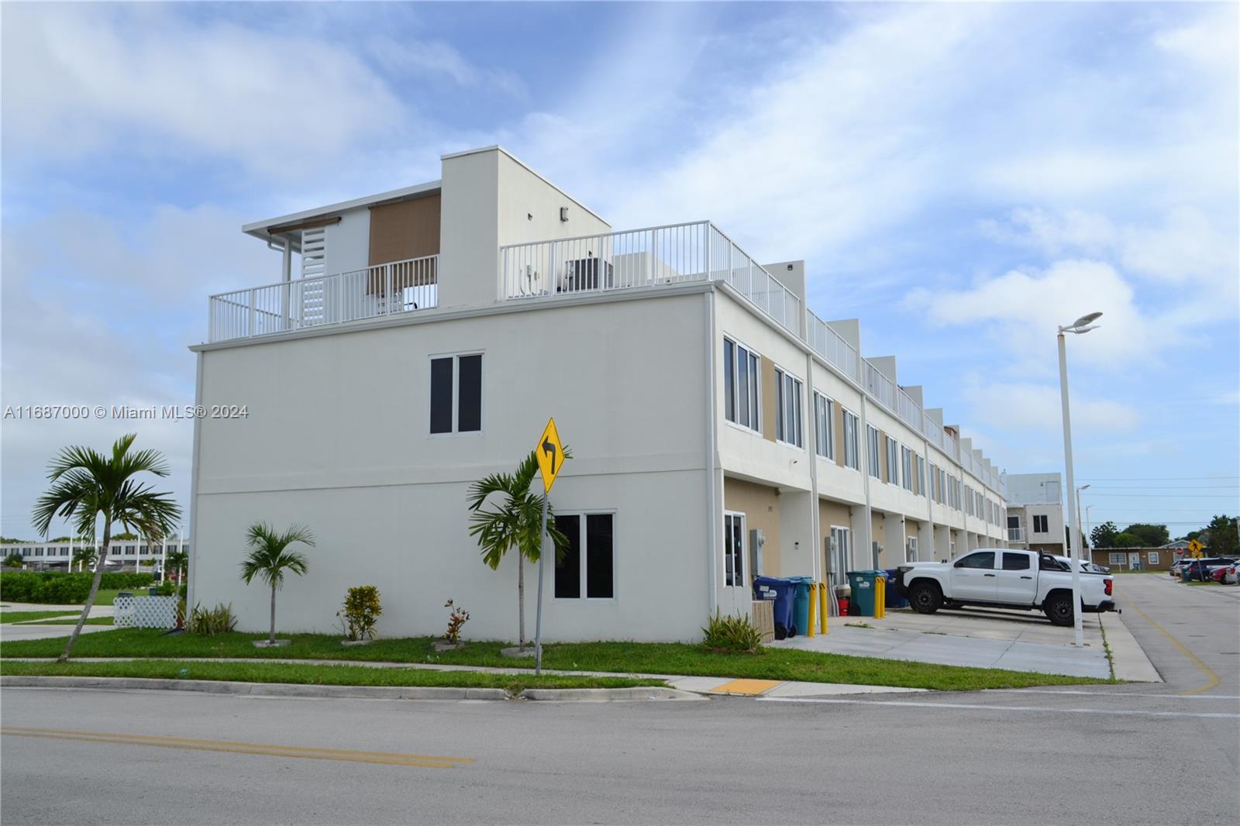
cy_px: 413
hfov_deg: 61.9
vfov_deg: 43.6
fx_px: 1033
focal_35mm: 30
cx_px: 620
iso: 100
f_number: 9
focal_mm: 20
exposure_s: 1/320
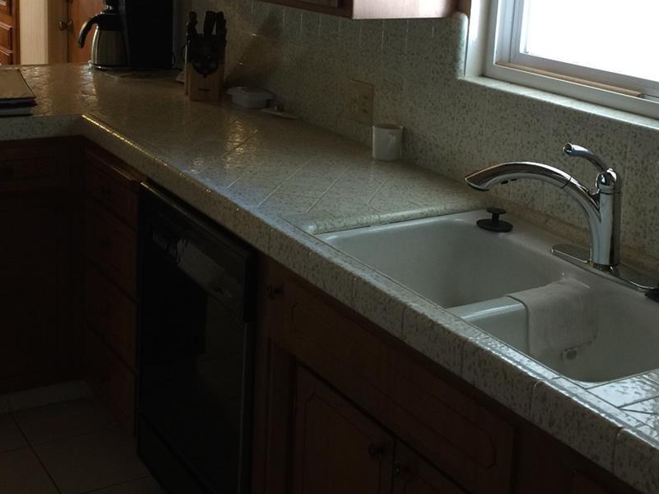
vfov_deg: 26.8
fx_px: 1028
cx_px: 321
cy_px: 148
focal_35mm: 54
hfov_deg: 35.6
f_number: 2.2
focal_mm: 4.15
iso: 64
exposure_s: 1/15
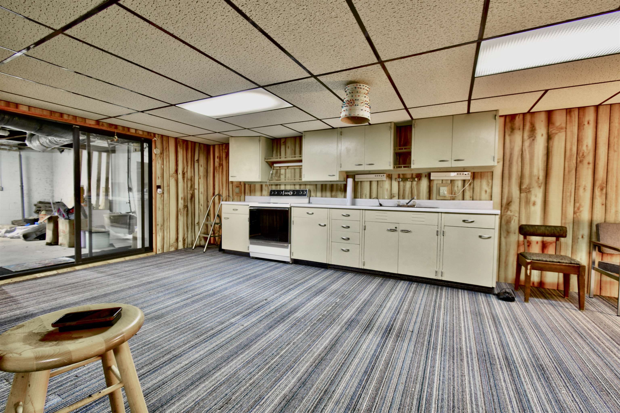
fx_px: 258
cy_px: 206
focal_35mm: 15
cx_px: 310
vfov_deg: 77.3
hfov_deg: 100.4
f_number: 5.6
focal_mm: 10
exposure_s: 1/1.25
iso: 200
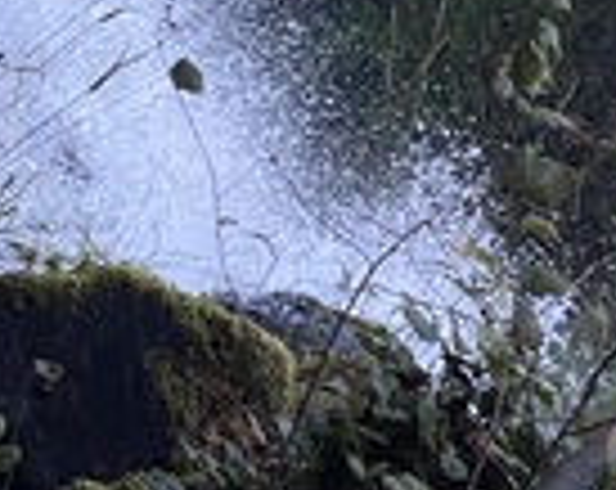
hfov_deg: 9.9
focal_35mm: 193
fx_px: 3511
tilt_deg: -58.0
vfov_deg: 7.6
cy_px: -553
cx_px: -58
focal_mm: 6
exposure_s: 1/122
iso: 32
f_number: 2
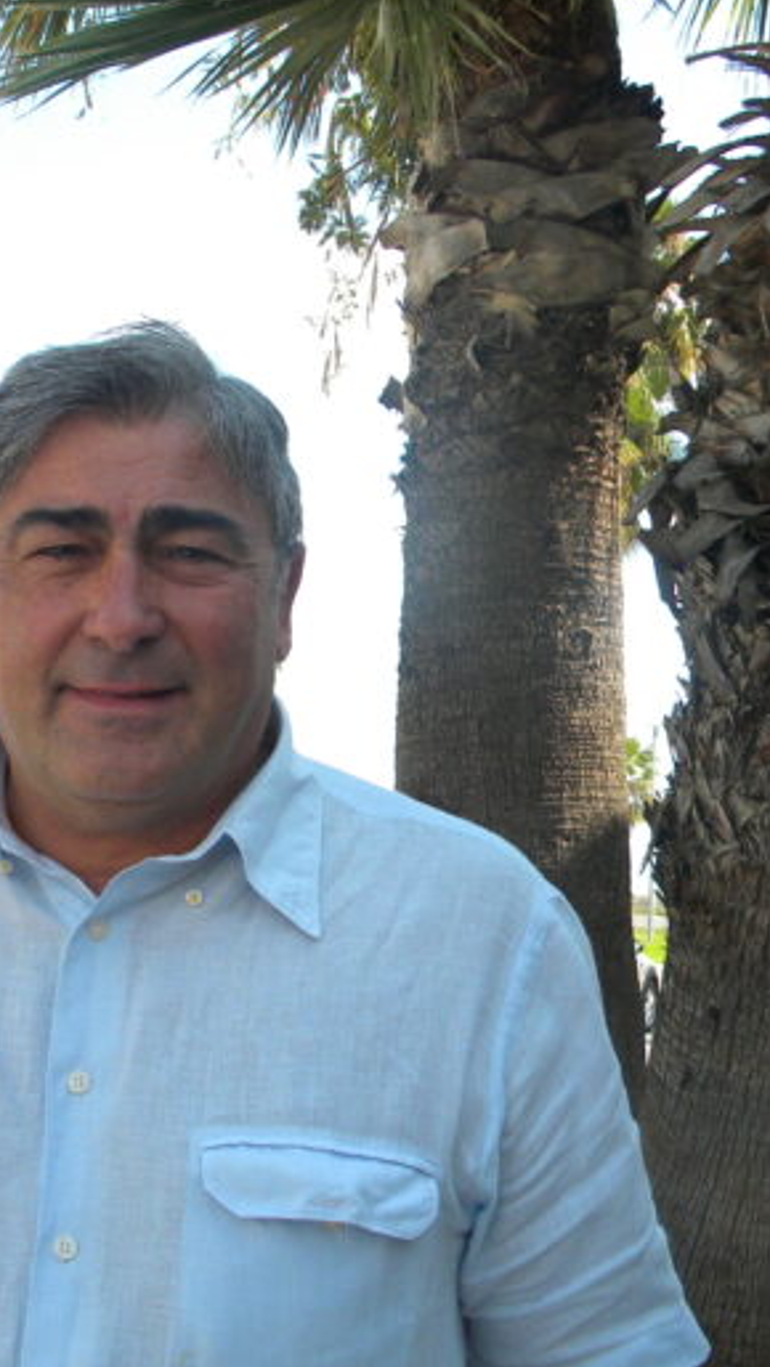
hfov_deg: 22.4
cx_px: 175
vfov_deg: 39.2
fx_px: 1922
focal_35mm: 53
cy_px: 682
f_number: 3.7
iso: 157
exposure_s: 1/534
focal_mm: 6.4
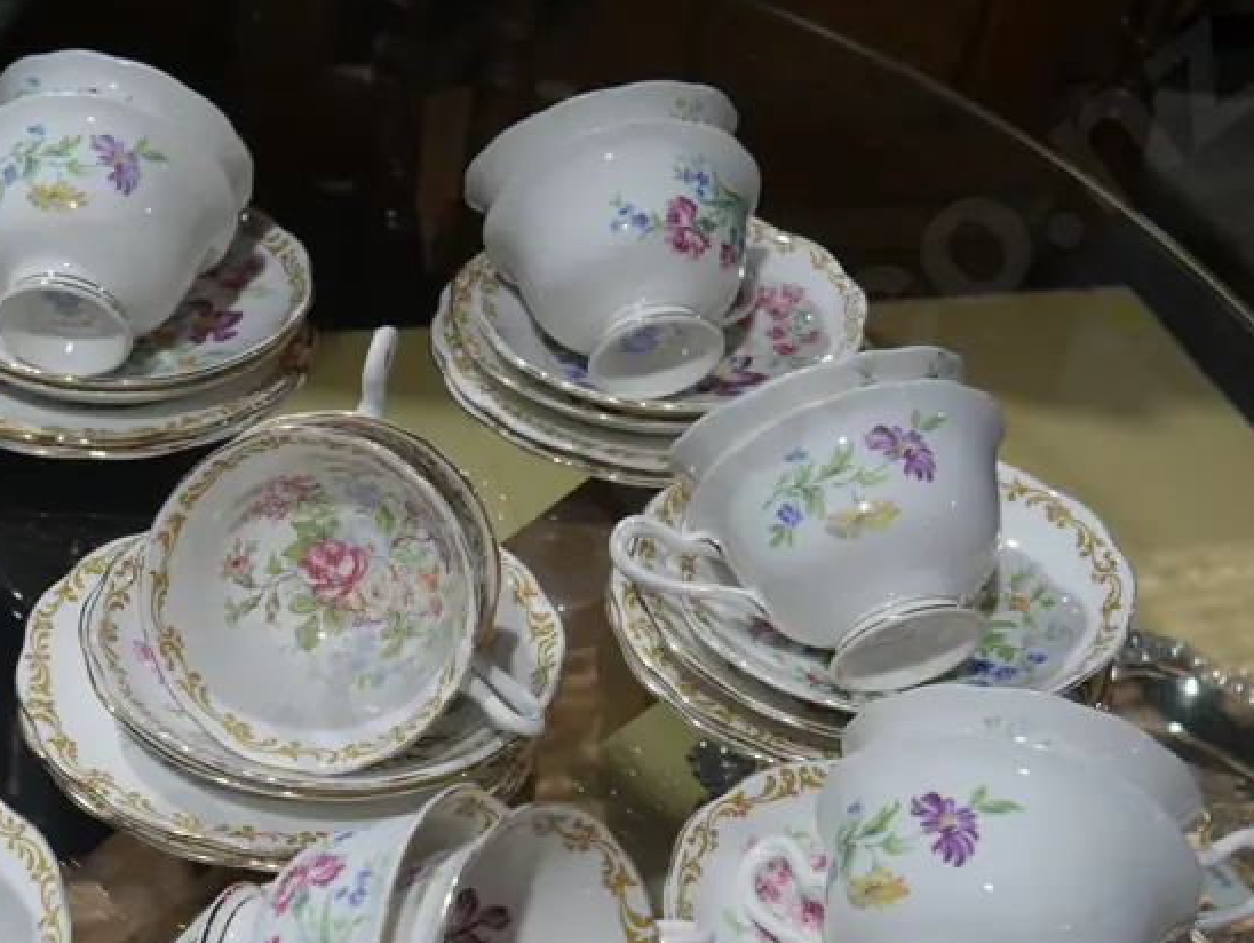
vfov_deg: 20.5
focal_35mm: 71
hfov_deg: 27.0
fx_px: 2574
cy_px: 759
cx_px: 297
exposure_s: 1/100
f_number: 4.5
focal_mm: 19
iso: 200
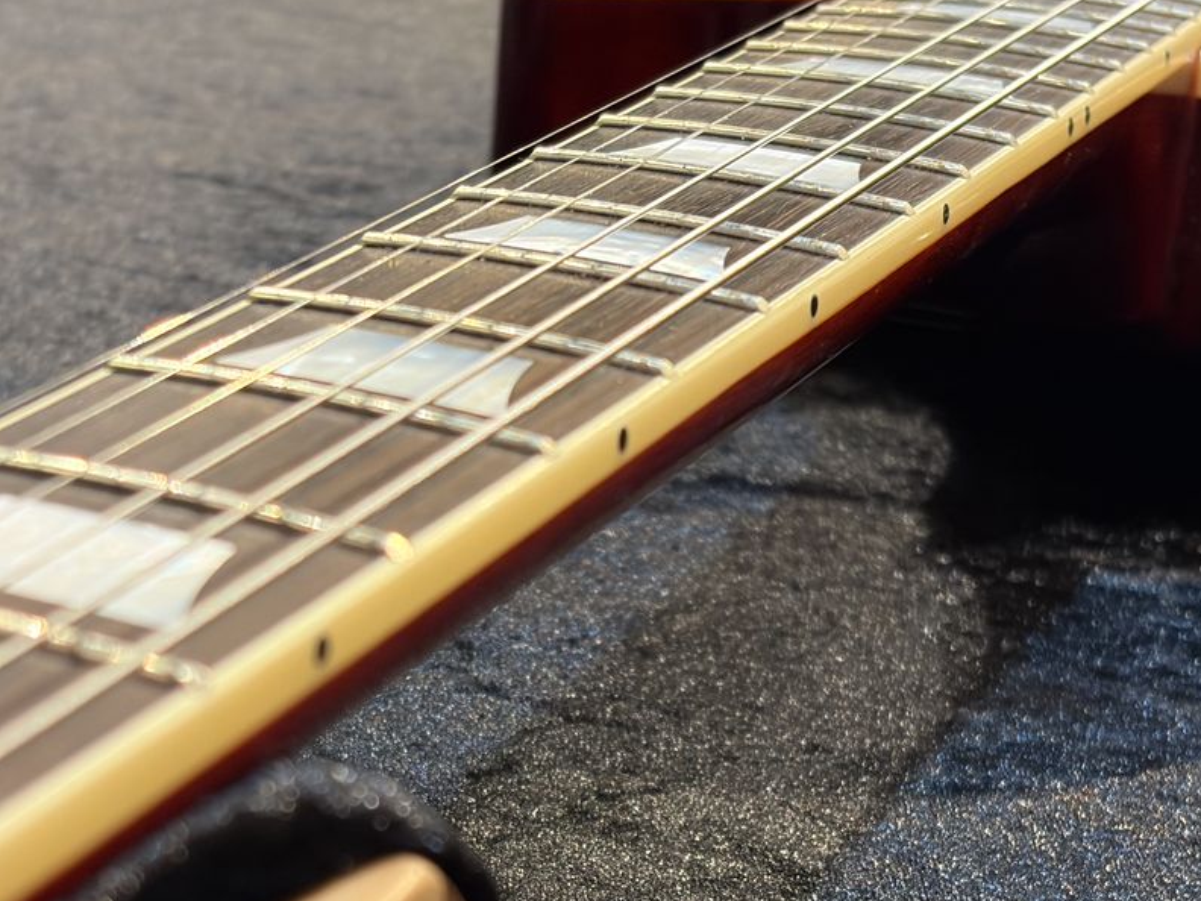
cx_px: 459
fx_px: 2914
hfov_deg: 23.2
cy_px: 625
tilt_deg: -19.8
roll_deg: -0.7
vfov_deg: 17.5
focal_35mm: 84
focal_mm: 5.96
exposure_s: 1/40
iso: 125
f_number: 1.6
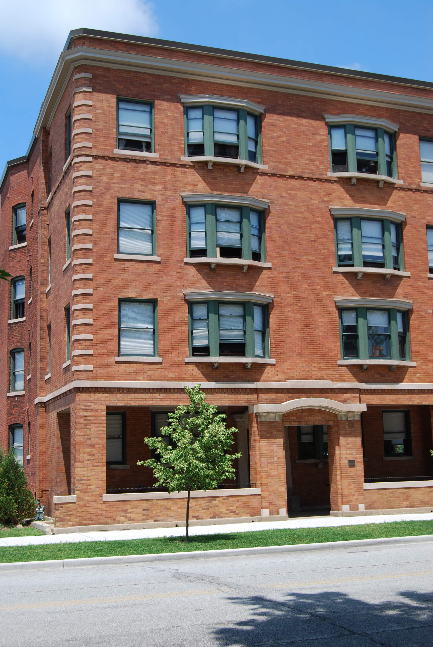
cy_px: 324
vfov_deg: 43.6
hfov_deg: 29.9
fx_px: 810
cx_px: 216
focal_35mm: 45
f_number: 7.1
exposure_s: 1/200
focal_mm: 30
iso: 100
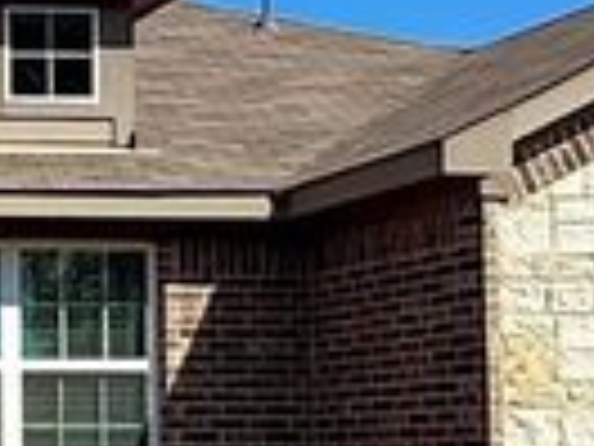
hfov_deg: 15.7
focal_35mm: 109
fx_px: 1870
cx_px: -441
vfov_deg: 13.5
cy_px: 369
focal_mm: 2.22
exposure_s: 1/2165
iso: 50
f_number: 2.2
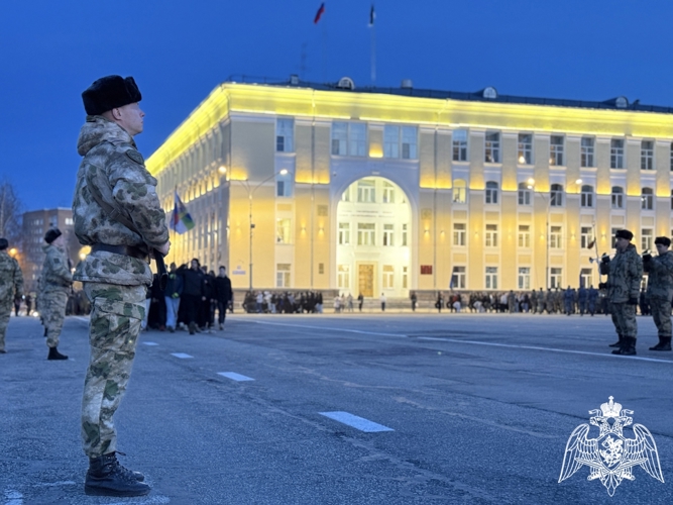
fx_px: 933
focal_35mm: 48
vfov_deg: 30.3
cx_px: 336
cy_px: 252
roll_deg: -0.2
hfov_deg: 39.7
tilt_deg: +2.4
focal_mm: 6.76
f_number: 1.78
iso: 320
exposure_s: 1/33
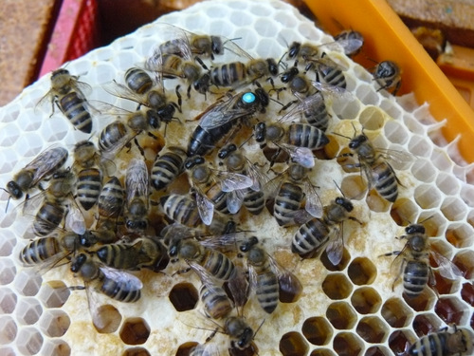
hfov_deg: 29.0
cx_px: 237
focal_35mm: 67
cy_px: 178
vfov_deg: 21.9
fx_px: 917
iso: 400
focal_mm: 11.2
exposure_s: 1/50
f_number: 3.2
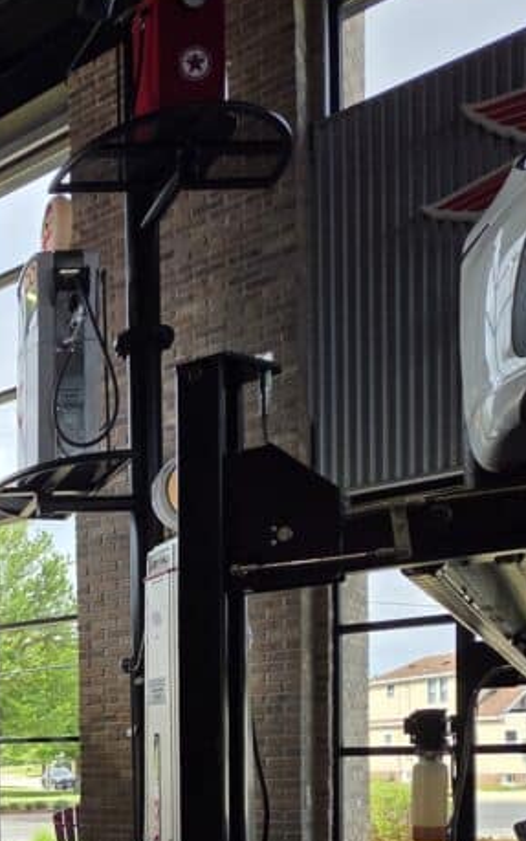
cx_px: -207
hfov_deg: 27.5
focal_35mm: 36
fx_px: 825
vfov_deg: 47.9
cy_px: 770
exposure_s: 1/332
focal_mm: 2.2
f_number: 1.9
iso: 40
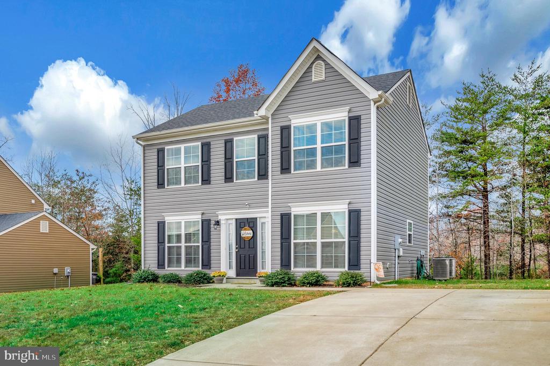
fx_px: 458
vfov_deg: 43.5
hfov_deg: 62.0
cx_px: 275
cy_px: 183
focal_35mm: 30
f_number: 5.6
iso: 100
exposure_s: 1/250
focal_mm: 30
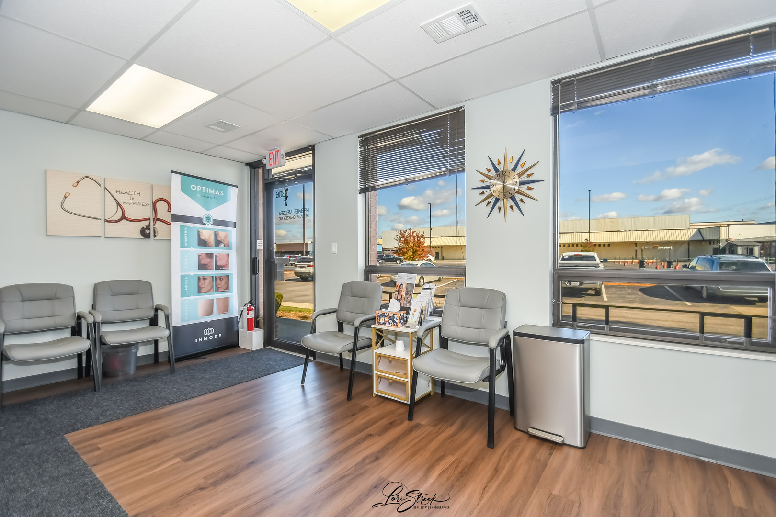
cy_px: 258
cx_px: 388
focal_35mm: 15
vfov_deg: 77.3
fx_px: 323
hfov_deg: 100.4
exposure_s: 1/320
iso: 400
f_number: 8
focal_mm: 10
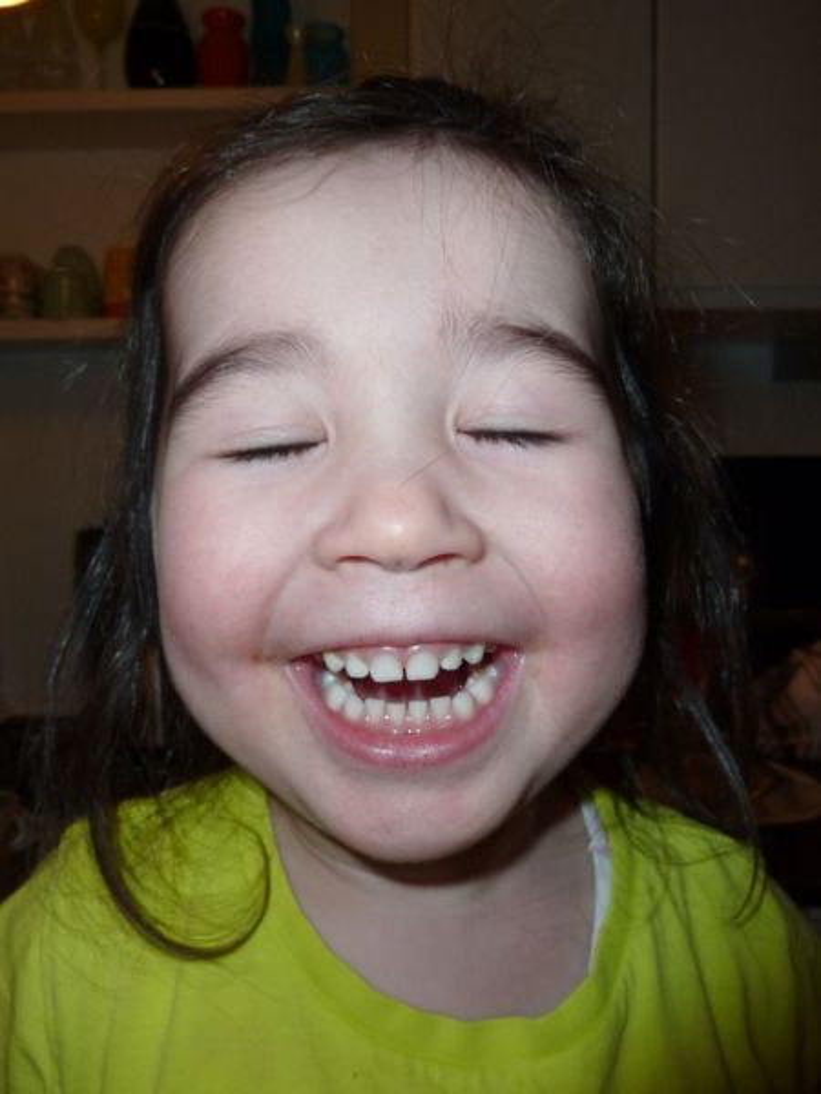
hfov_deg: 54.9
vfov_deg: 69.4
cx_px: 410
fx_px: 791
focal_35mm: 25
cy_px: 547
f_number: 4
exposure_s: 1/60
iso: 100
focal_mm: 4.1
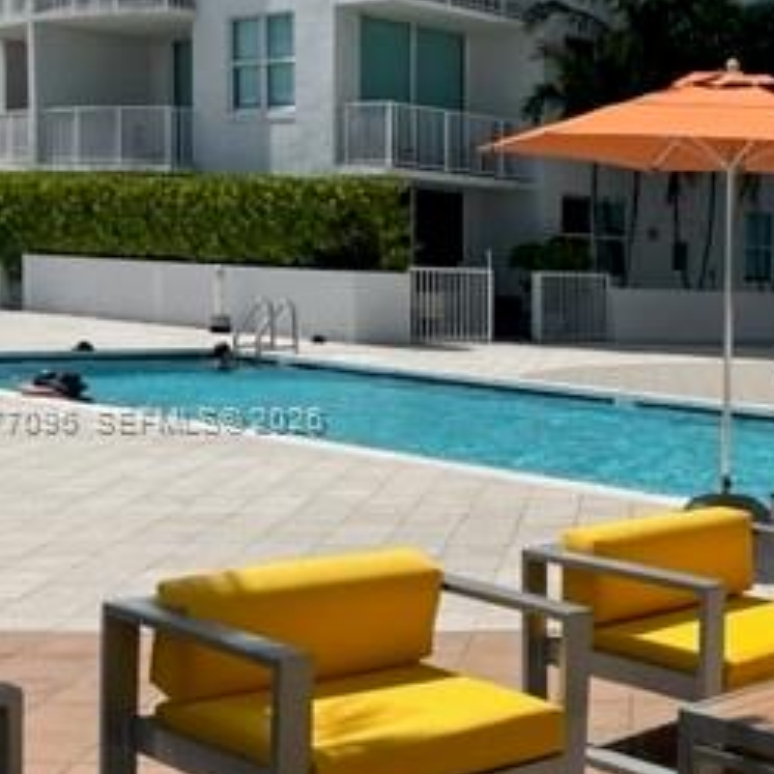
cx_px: 892
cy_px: 420
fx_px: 1493
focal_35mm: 59
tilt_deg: -6.2
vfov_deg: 29.1
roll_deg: -2.2
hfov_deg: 26.3
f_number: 1.6
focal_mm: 5.1
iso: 50
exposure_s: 1/6494
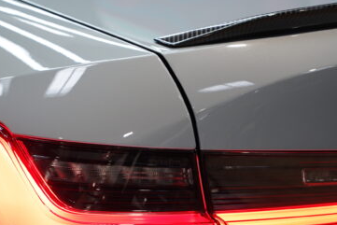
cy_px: 228
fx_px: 1395
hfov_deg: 13.8
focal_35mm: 149
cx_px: 150
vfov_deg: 9.2
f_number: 2.8
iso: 500
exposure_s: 1/80
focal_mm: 70
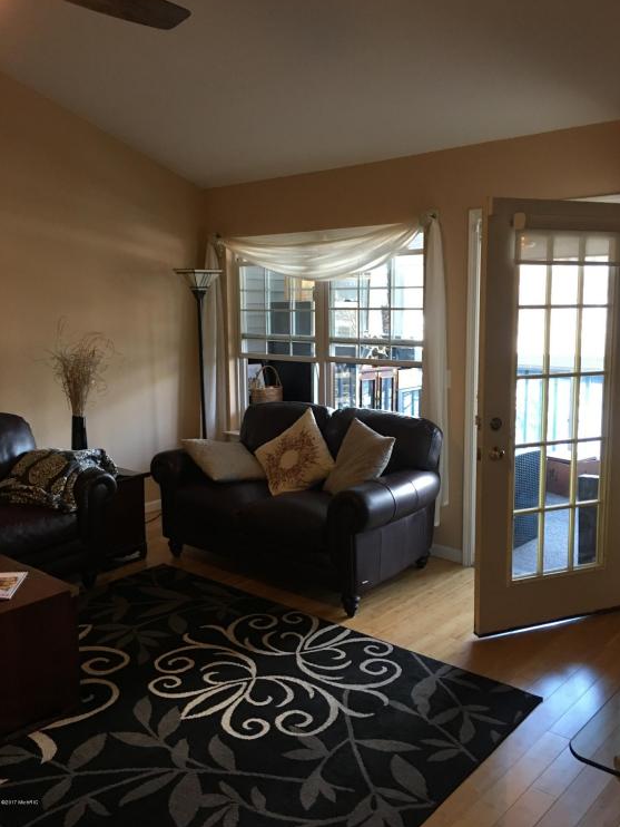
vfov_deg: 59.9
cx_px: 319
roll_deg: +2.0
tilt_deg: -7.2
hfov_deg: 46.8
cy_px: 401
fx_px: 716
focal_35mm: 30
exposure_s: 1/15
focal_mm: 4.15
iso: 100
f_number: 2.2
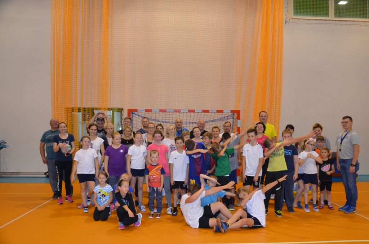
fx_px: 322
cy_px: 122
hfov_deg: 59.6
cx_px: 184
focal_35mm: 32
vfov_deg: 41.5
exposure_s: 1/60
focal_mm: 21
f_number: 3.8
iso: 720
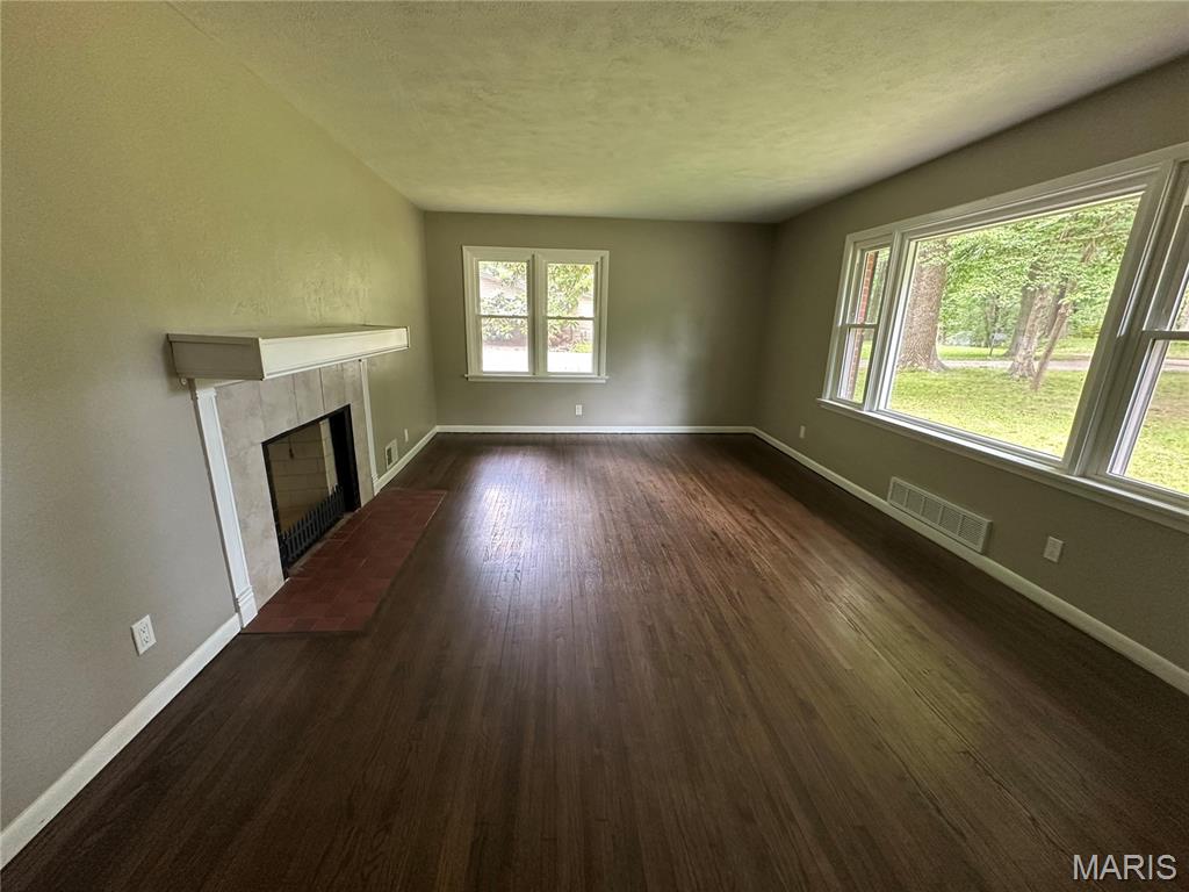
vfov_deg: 85.7
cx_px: 594
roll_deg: -1.6
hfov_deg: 102.1
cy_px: 446
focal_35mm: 14
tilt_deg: -15.4
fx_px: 481
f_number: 2.2
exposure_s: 1/60
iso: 400
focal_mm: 2.22
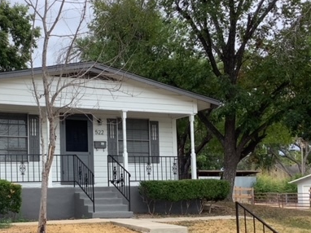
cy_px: 160
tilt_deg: +3.0
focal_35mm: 52
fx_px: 467
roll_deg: +0.1
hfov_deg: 36.2
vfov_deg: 27.8
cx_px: 87
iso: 25
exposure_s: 1/129
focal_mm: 3.3
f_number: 2.4
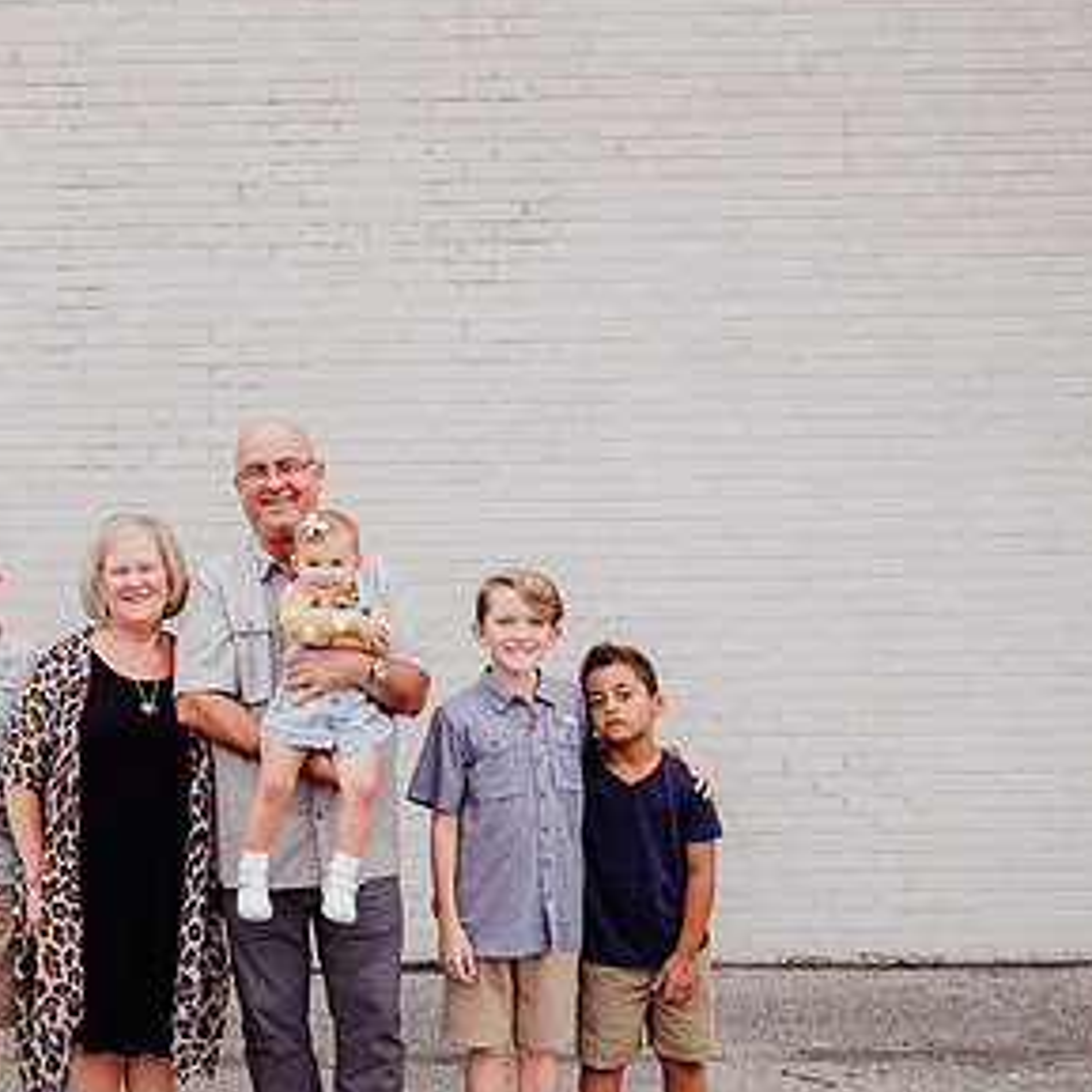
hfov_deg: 39.6
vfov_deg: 40.8
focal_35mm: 41
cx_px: 246
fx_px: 1463
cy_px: 622
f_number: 2.5
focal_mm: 24
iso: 200
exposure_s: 1/200
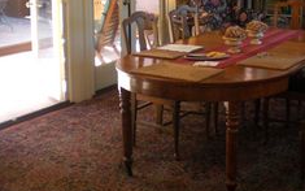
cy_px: 30
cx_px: 195
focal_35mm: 63
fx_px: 524
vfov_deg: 20.3
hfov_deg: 32.3
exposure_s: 1/80
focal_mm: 6.3
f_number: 3.1
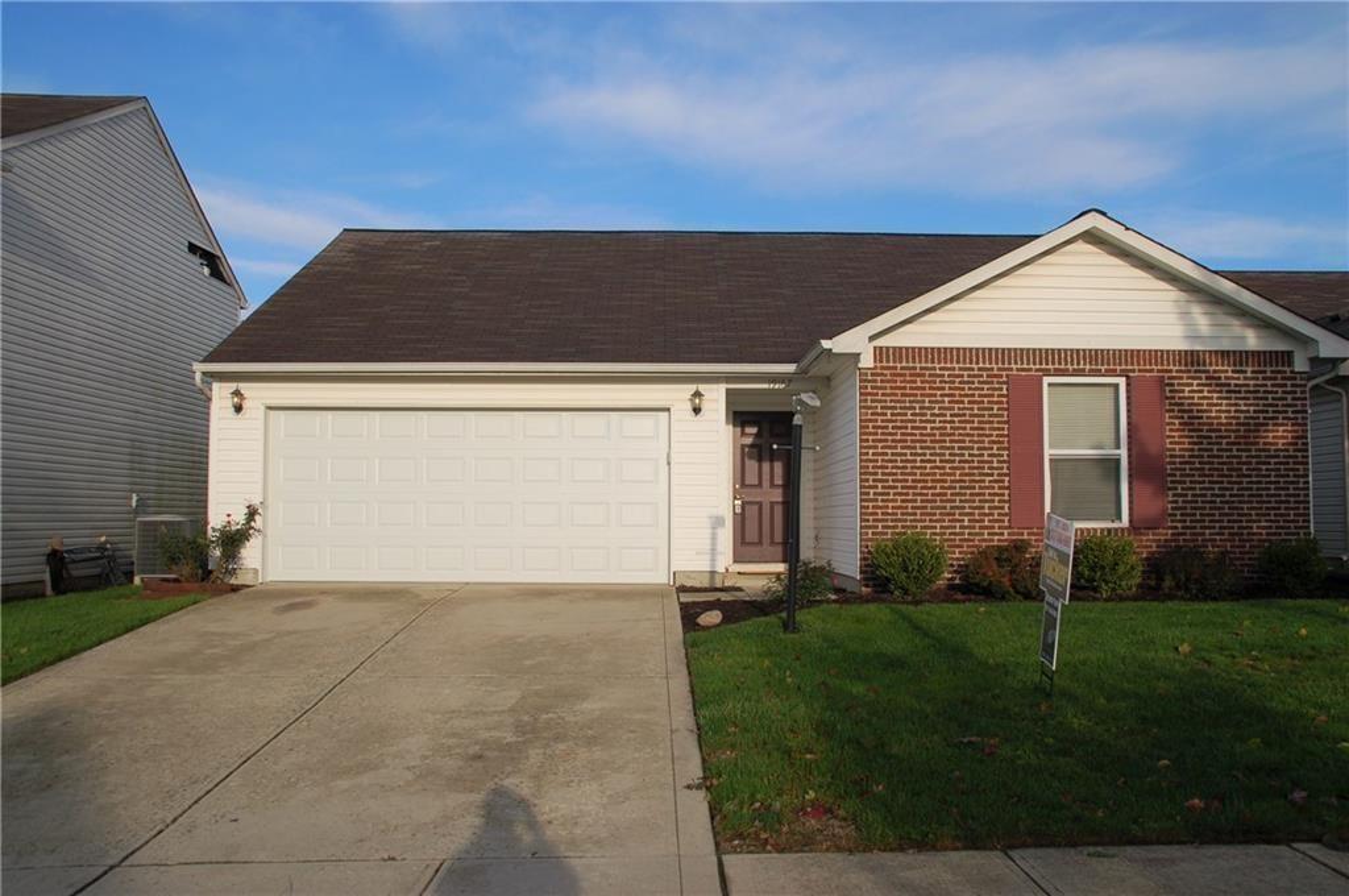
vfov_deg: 47.8
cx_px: 674
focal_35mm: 27
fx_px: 1010
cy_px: 448
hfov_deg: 67.4
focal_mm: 18
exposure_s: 1/320
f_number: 9
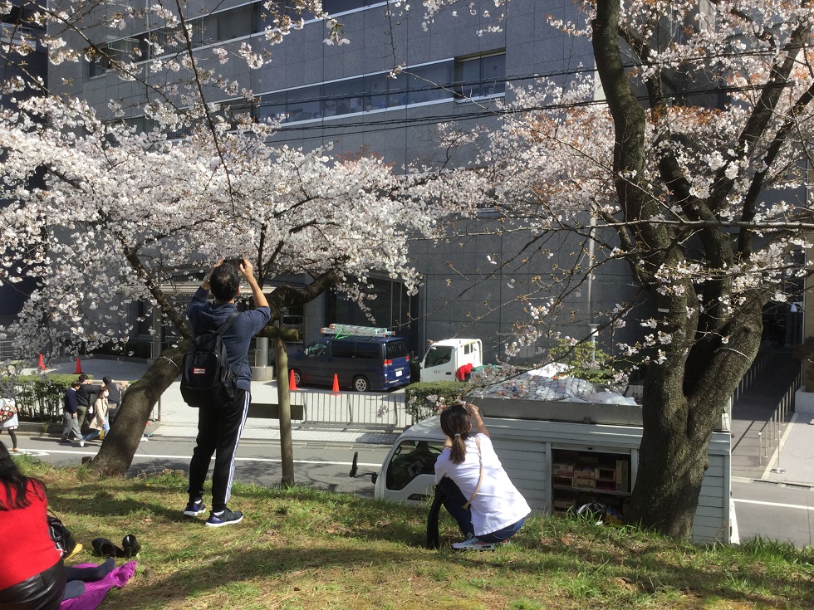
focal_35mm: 31
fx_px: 729
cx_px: 407
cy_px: 305
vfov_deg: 45.4
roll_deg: -0.6
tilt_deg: -8.5
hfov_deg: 58.4
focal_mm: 3.3
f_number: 2.4
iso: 25
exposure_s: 1/612
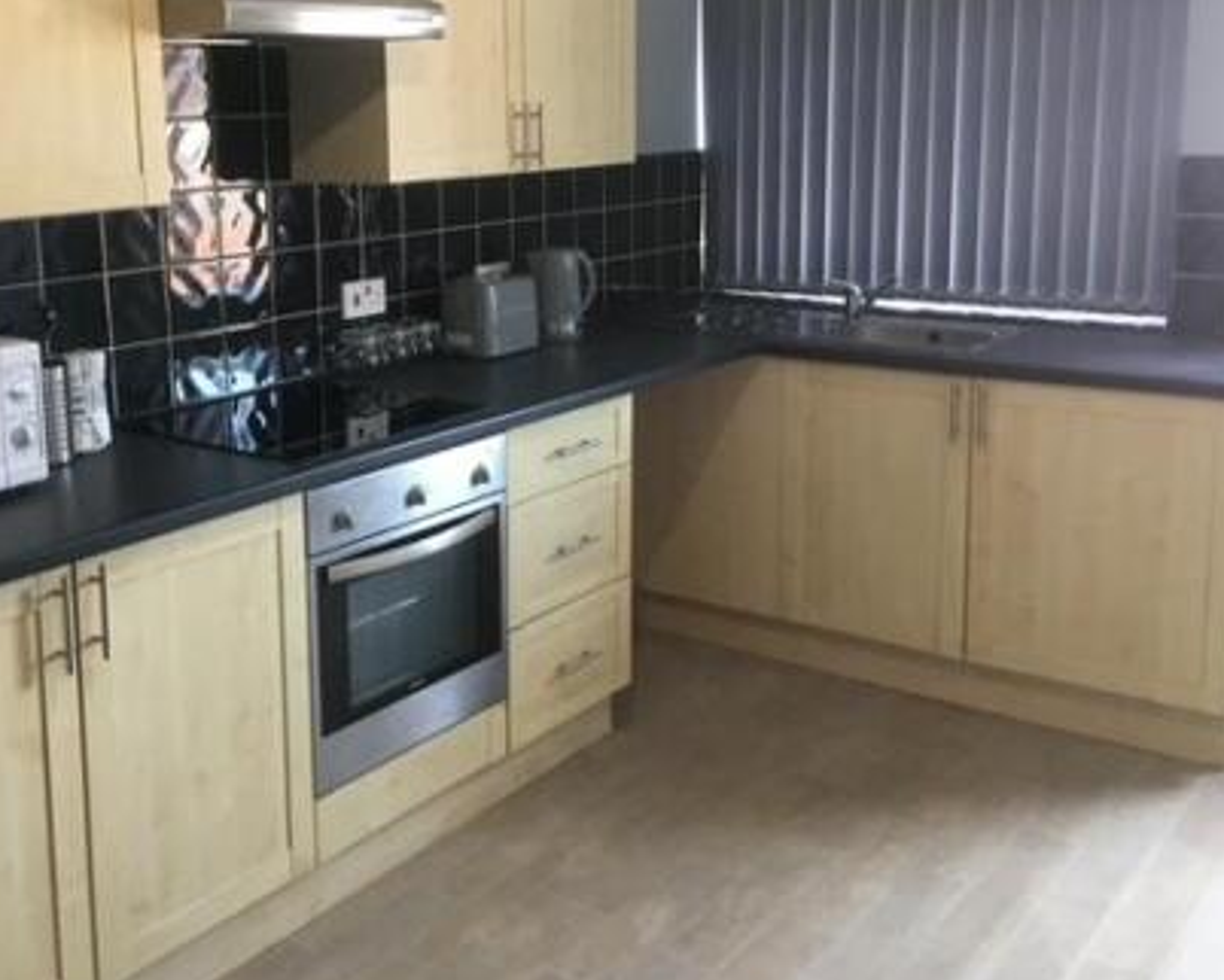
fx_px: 1486
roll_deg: +0.6
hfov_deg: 44.4
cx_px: 467
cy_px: 367
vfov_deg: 36.3
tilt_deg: -10.9
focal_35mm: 41
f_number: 2.2
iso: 100
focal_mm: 4.15
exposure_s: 1/33
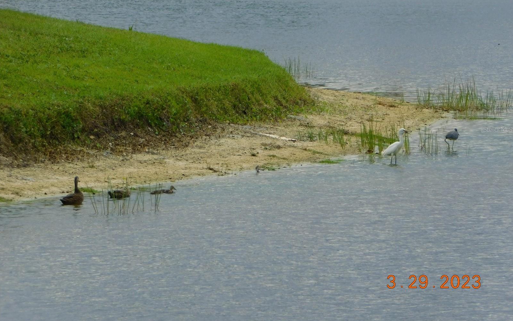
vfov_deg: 3.1
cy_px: 129
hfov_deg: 5.0
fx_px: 5858
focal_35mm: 419
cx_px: 256
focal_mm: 70
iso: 125
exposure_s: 1/400
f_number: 5.9
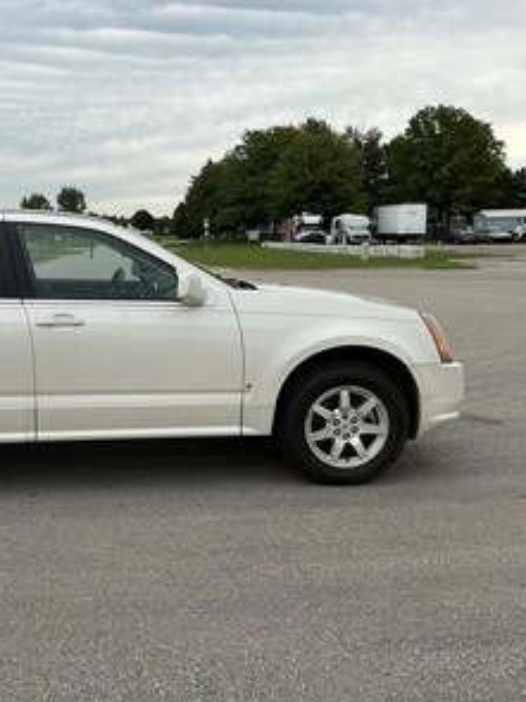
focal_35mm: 38
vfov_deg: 49.0
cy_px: 350
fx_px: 770
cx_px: 55
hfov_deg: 35.5
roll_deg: +2.4
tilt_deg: -6.7
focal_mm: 3
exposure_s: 1/1144
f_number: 1.8
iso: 25
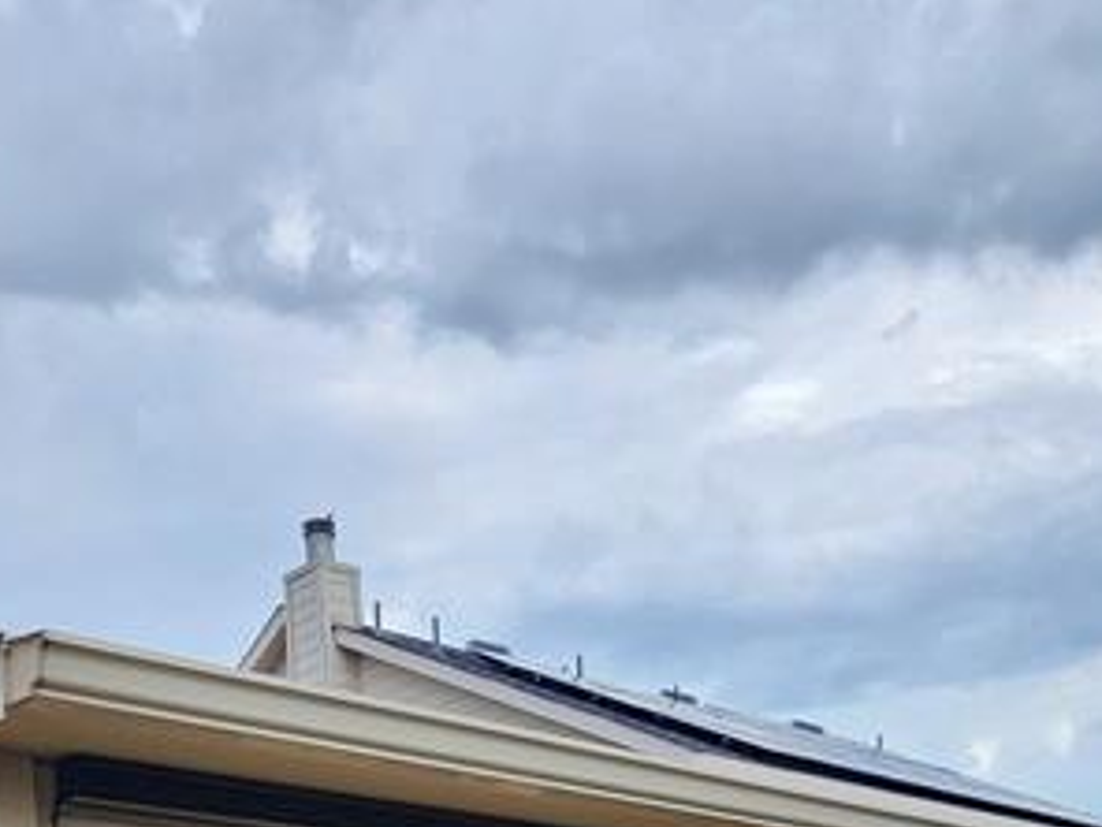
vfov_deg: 23.4
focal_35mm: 45
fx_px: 1433
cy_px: 1337
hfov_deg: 41.9
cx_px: 436
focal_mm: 2.2
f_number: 2.2
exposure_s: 1/692
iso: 50
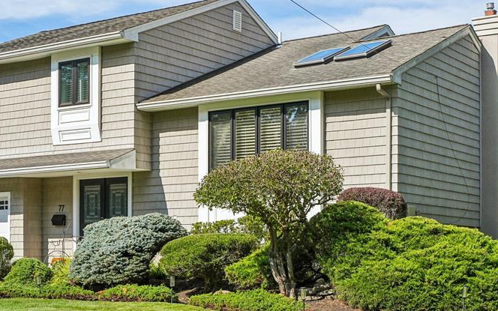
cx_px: 196
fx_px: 896
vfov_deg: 19.7
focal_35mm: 66
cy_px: 196
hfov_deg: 31.0
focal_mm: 28
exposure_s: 1/3200
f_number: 5.6
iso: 400
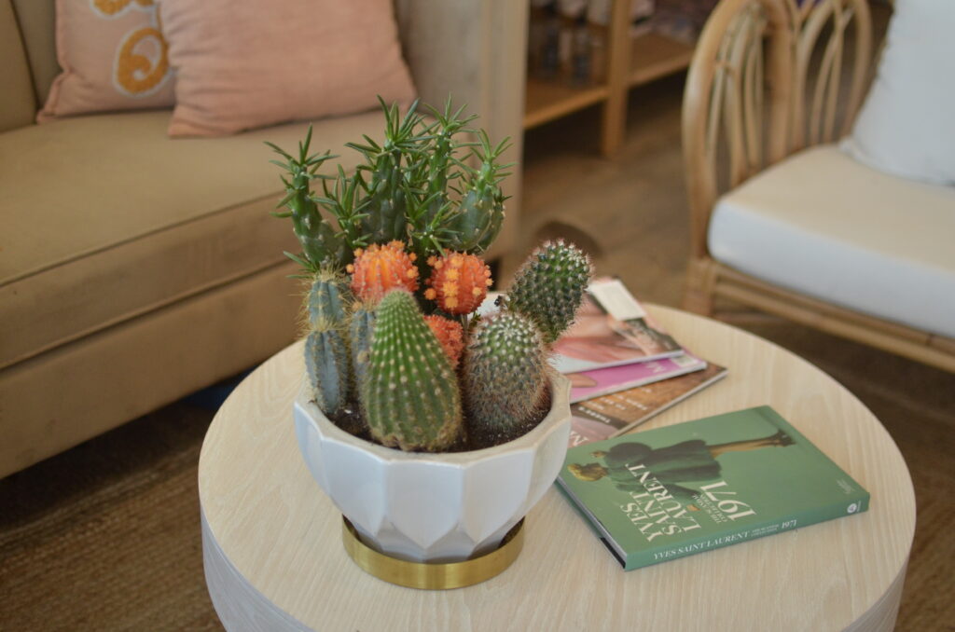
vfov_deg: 25.6
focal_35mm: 52
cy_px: 316
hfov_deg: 37.9
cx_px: 478
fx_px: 1390
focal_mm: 35
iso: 800
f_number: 1.8
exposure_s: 1/1250
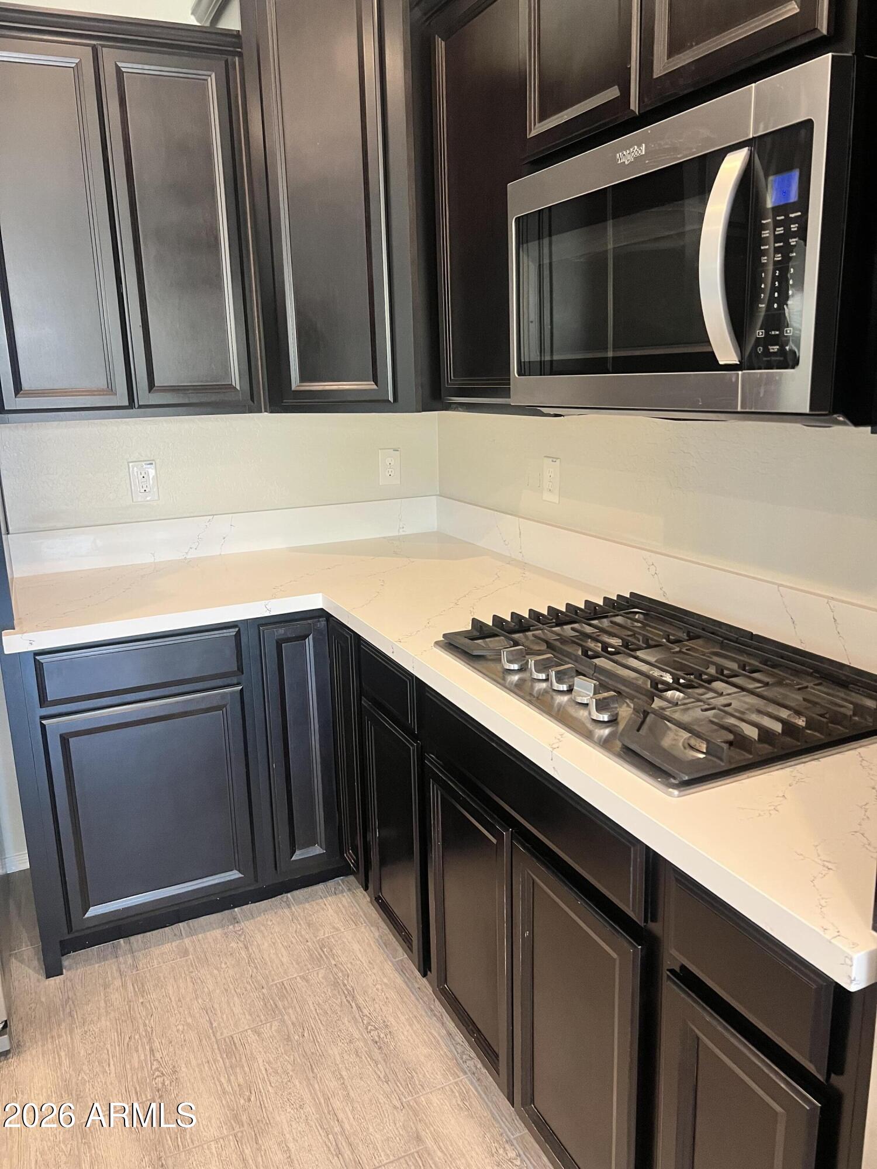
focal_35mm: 26
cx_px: 438
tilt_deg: -13.3
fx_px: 878
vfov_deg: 67.3
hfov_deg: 53.1
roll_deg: +1.1
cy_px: 584
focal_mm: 5.7
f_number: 1.5
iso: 160
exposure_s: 1/60
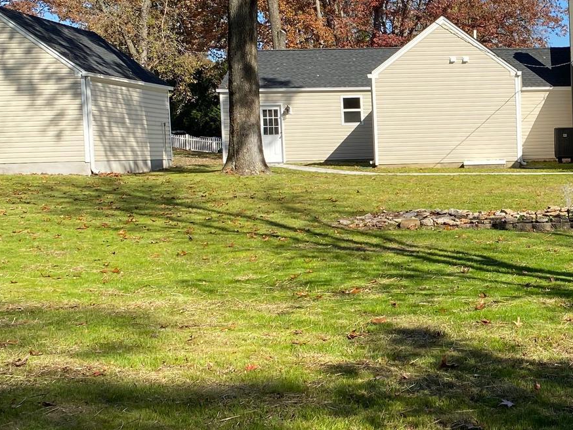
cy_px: 230
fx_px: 1010
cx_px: 564
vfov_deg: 24.0
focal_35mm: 61
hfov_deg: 29.7
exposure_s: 1/1608
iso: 32
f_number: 1.8
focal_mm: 4.25
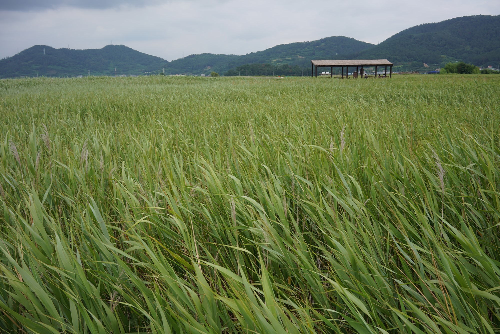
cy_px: 167
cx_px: 250
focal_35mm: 35
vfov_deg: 37.9
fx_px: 486
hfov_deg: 54.4
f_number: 11
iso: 100
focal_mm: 35
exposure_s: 1/100
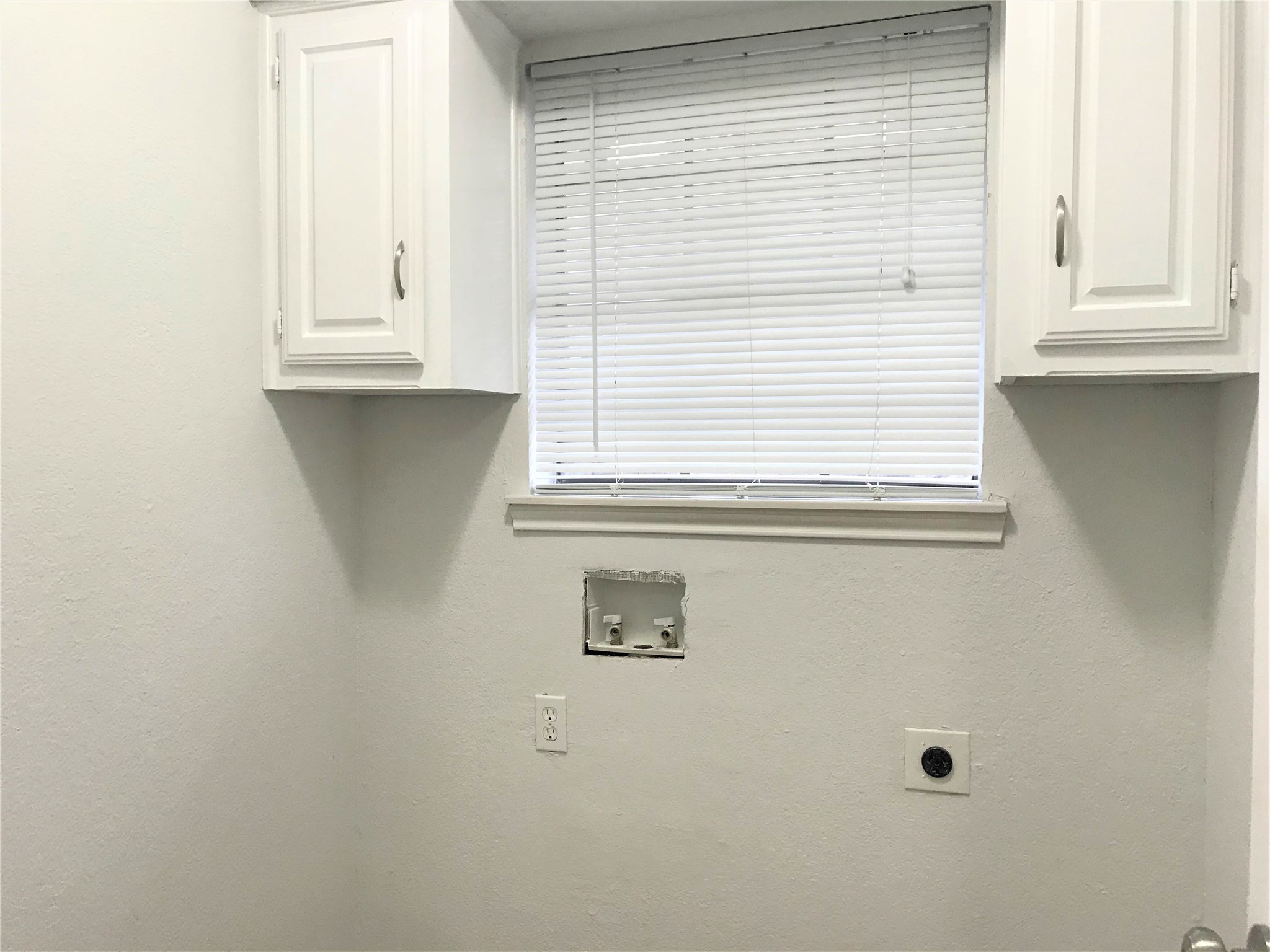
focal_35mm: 28
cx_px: 635
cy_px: 476
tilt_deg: -1.1
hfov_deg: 63.4
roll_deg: +1.2
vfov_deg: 49.7
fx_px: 1027
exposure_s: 1/30
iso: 25
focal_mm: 3.99
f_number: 1.8
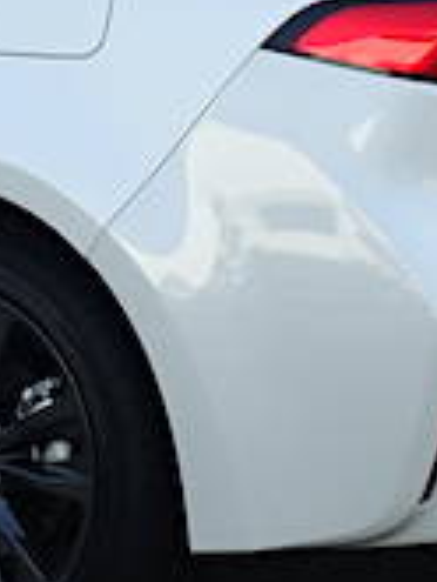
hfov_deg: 4.0
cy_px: -116
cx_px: -247
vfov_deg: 5.4
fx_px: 6169
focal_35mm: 367
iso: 125
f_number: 5.6
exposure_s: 1/200
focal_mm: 25.53
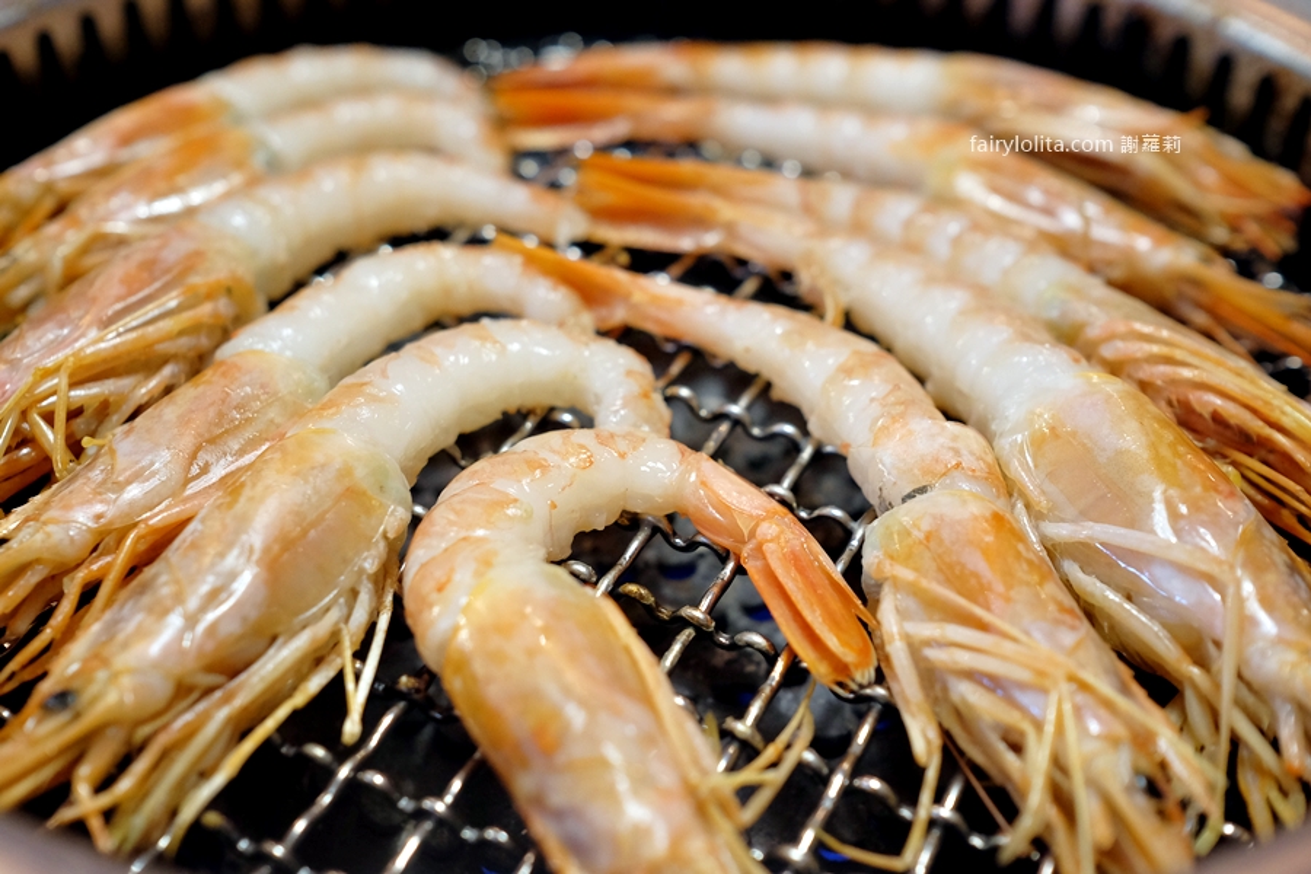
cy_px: 437
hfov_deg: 54.4
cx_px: 656
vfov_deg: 37.9
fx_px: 1274
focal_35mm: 35
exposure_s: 1/105
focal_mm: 23
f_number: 2.8
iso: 2000
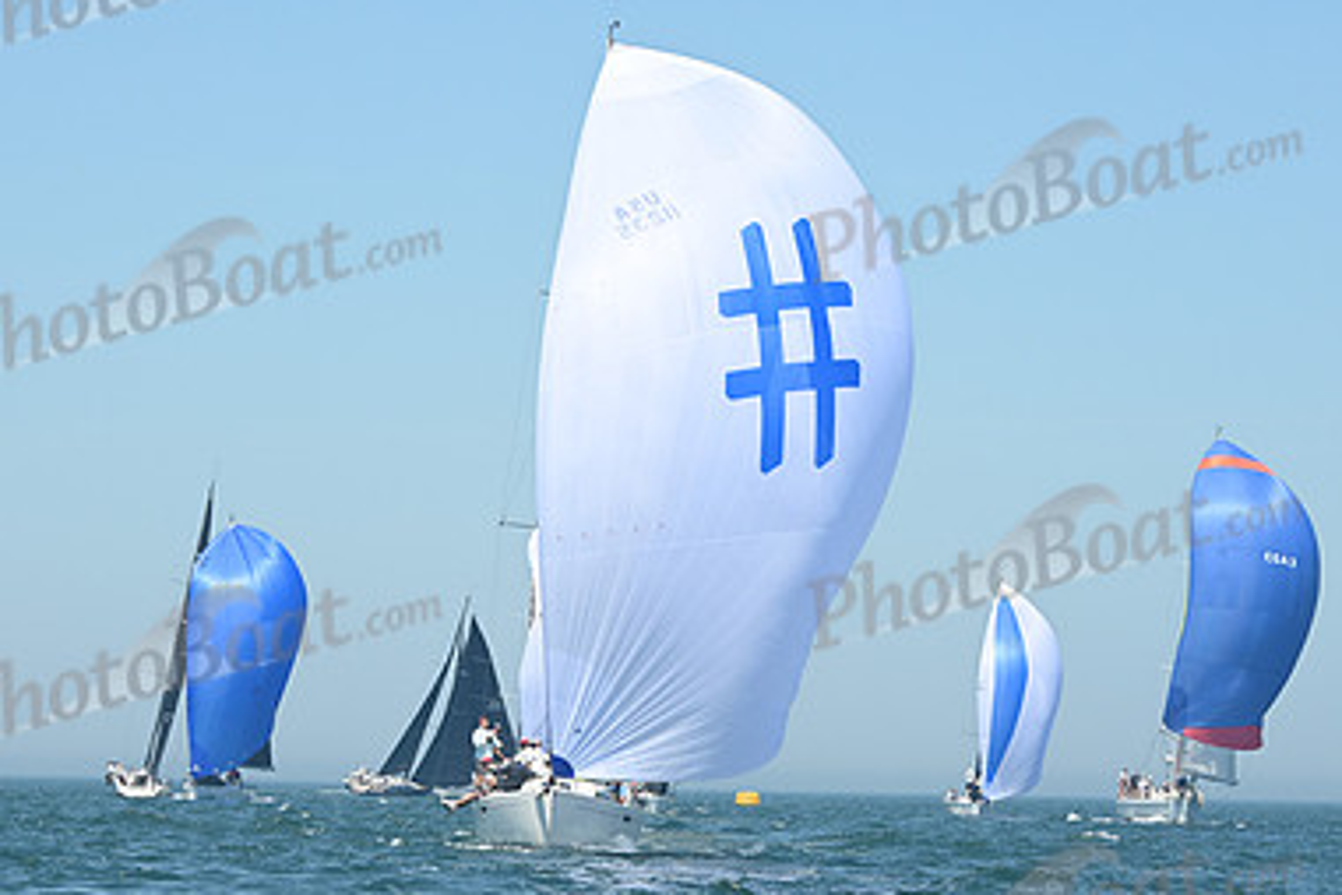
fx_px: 5964
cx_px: 627
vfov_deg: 8.6
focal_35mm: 160
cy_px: 425
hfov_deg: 12.8
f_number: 7.1
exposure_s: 1/1000
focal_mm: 105
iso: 320
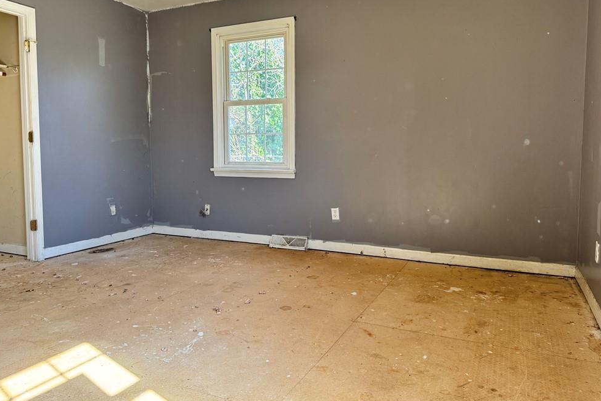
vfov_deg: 49.5
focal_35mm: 26
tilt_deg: -4.6
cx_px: 296
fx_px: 434
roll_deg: -0.1
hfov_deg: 69.4
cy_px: 180
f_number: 1.78
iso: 160
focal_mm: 6.76
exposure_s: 1/121
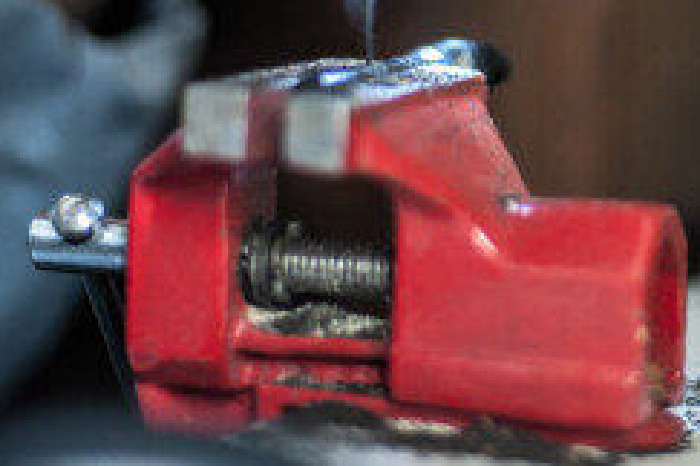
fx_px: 2003
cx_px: 654
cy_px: -4
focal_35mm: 103
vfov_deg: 13.1
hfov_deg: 19.4
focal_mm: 50
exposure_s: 1/50
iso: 1000
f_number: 1.8
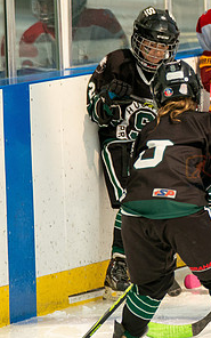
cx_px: 293
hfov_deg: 2.1
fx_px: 5686
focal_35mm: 618
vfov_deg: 3.4
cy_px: 144
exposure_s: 1/4000
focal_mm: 221
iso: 1600
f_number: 3.5
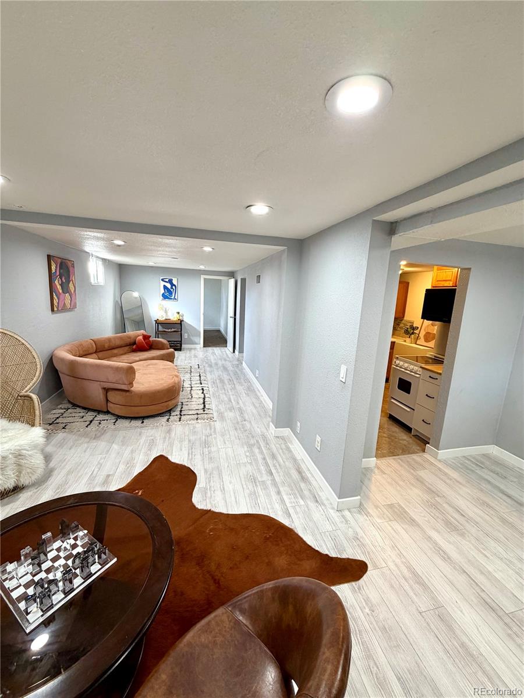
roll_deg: -3.1
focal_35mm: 14
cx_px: 262
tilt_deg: -11.4
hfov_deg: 85.7
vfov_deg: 102.1
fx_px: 283
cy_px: 349
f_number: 2.2
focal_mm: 2.22
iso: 160
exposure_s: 1/60
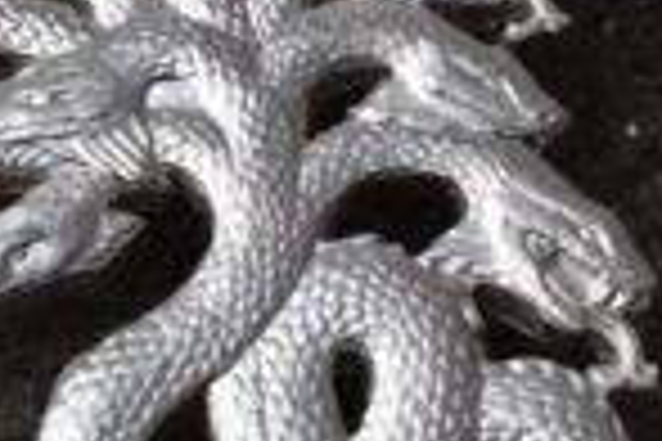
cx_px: -32
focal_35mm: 281
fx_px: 5167
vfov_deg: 4.9
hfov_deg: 7.3
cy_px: 261
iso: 640
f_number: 22
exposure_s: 1/15
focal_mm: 46
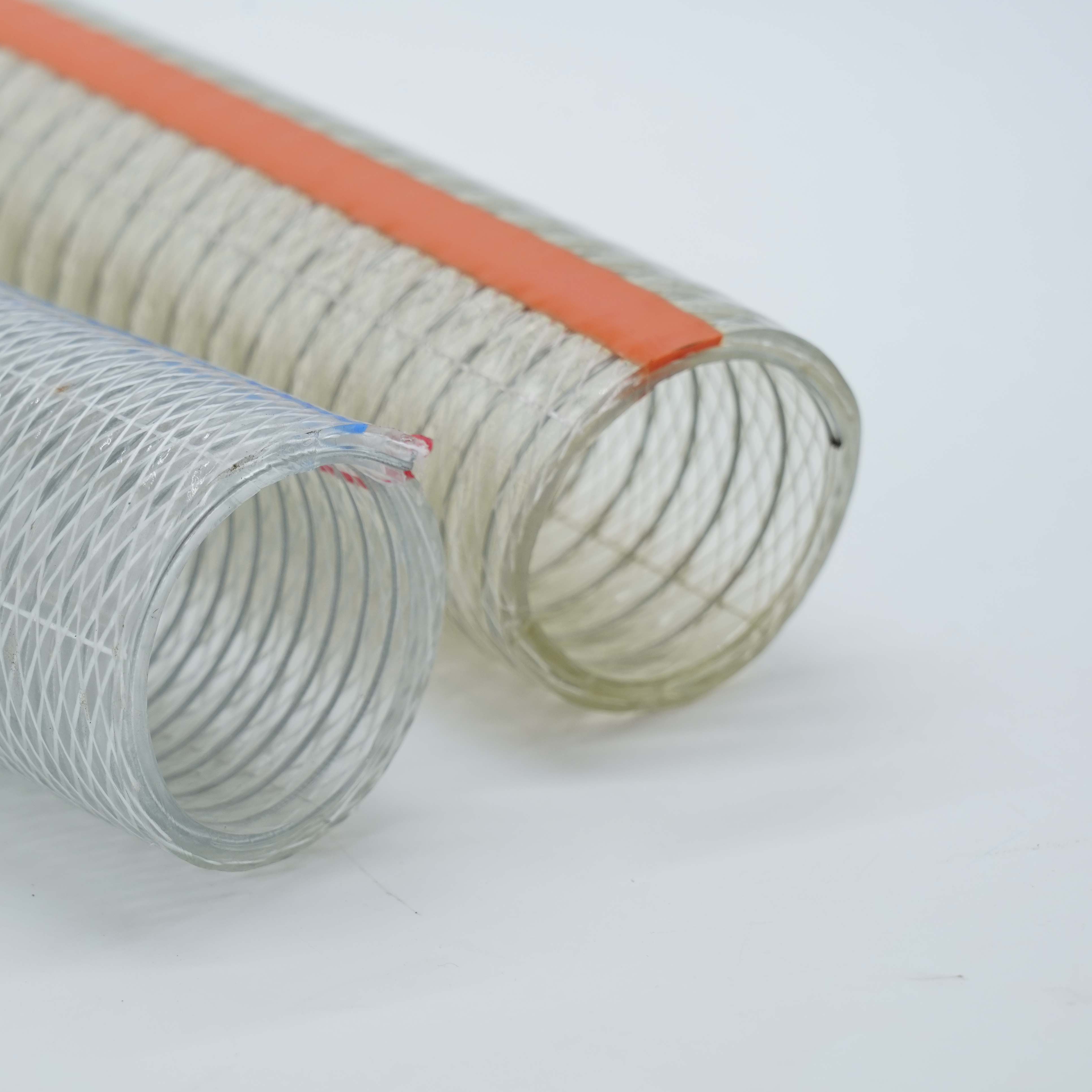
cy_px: 564
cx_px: 351
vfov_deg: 12.6
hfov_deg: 12.5
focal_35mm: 139
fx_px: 4961
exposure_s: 1/100
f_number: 8
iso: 500
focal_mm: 105
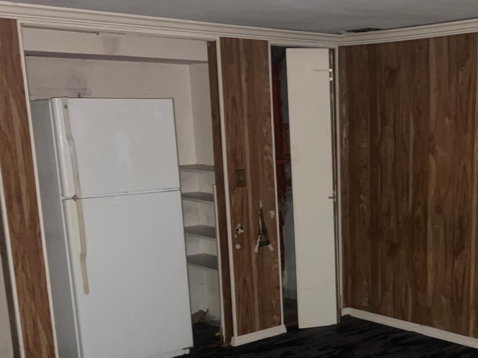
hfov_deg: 35.5
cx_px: 344
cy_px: 298
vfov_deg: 26.9
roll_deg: +1.2
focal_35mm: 53
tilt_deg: -13.4
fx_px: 732
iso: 400
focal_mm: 5.7
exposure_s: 1/4
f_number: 1.5
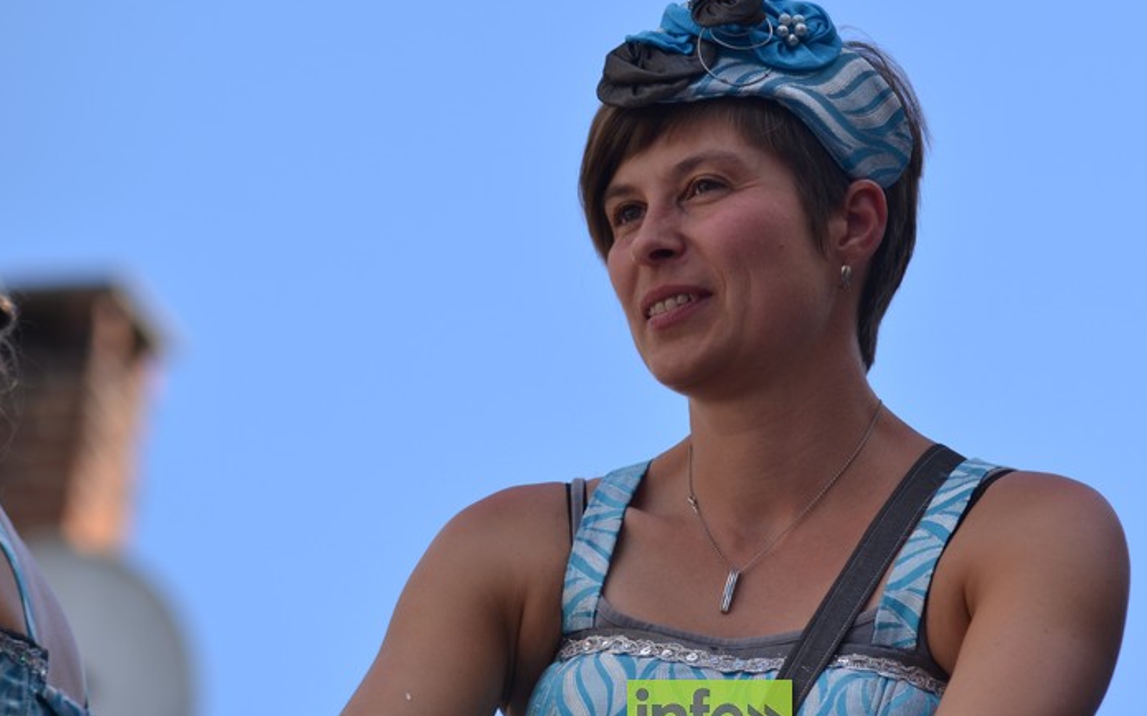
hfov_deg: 6.2
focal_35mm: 338
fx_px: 10563
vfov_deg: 3.9
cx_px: 710
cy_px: 250
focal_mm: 150
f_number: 5
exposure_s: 1/400
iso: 100
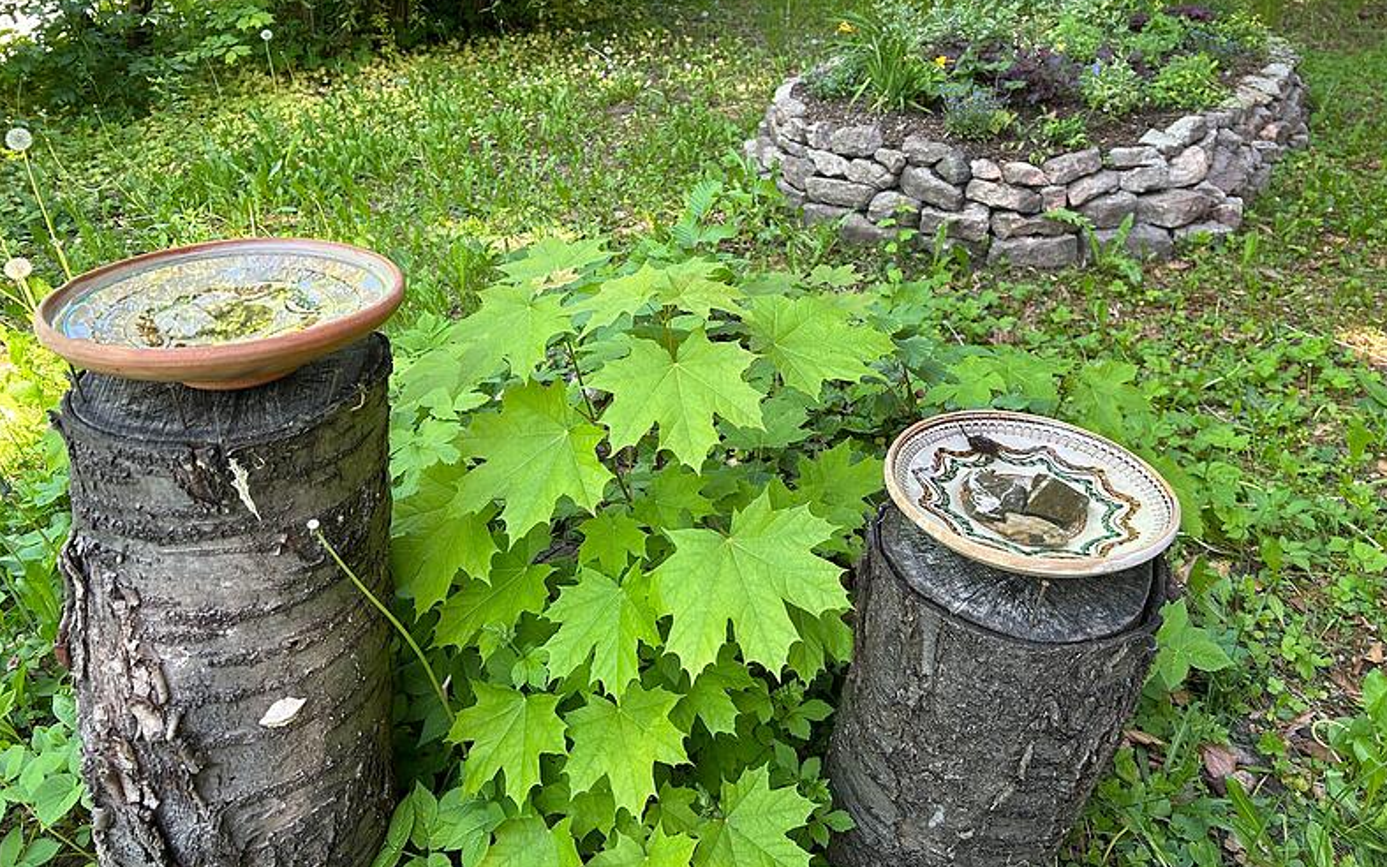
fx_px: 1058
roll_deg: -2.3
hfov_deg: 66.5
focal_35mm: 28
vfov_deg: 44.4
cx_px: 691
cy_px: 359
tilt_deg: -25.8
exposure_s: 1/121
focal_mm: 5.7
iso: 50
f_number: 1.5
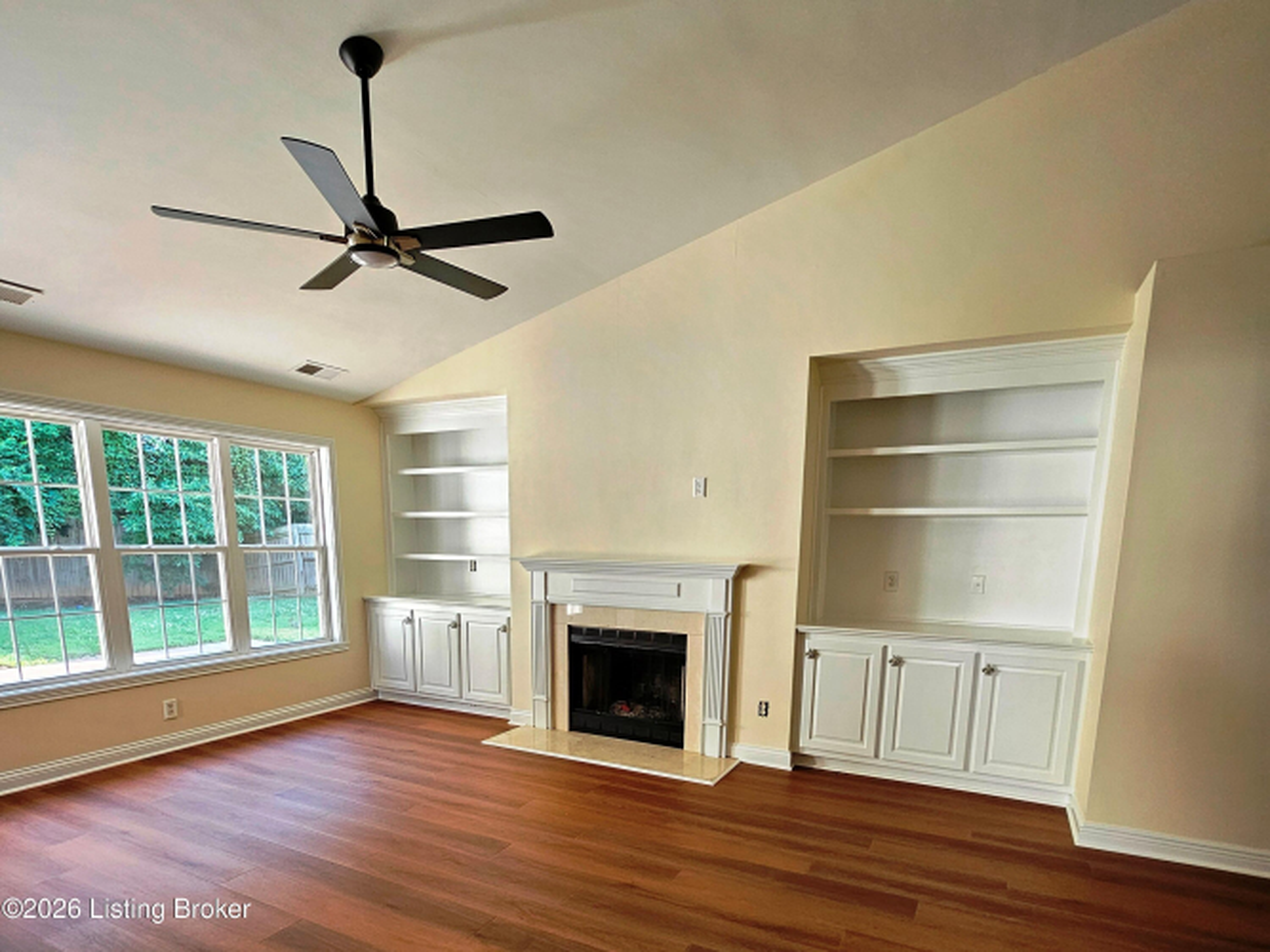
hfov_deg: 106.2
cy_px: 476
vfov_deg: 89.9
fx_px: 477
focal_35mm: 13
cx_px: 635
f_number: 2.2
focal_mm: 2.2
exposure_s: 1/60
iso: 125
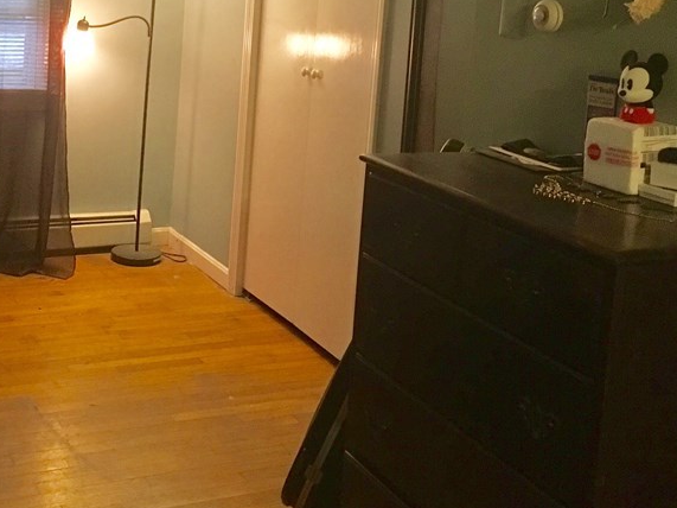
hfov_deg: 36.0
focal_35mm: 52
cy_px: 61
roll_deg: -4.0
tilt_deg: -7.3
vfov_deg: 27.1
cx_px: 174
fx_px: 1017
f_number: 2.2
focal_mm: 4.15
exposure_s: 1/20
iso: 200
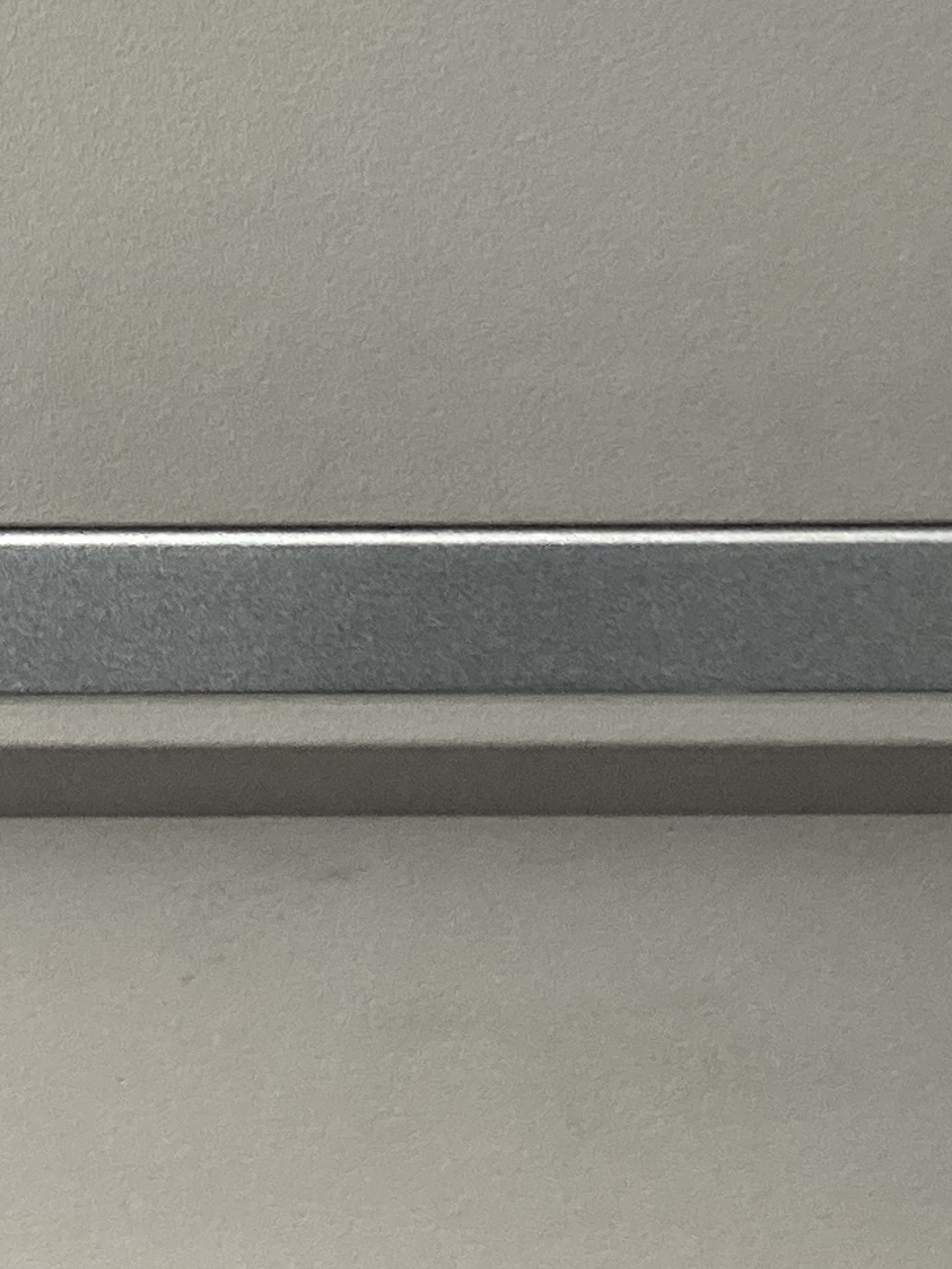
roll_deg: -0.4
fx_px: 4289
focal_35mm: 117
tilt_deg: -16.6
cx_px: -3
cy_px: 206
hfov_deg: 12.5
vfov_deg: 16.7
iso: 160
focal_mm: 3.99
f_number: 1.8
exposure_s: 1/56
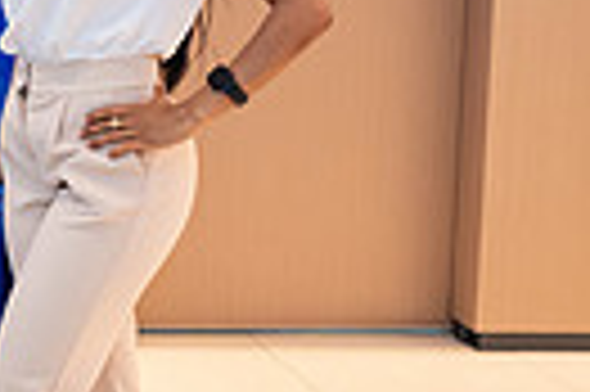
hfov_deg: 14.8
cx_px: -533
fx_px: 1915
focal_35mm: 117
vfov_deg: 11.5
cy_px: -77
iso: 1000
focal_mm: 24.5
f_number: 3.5
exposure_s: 1/200
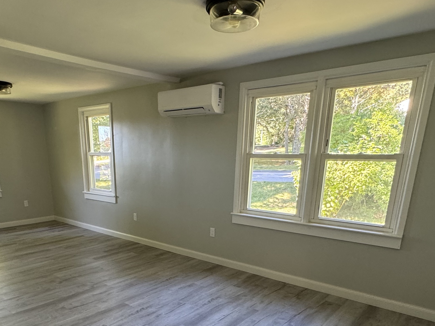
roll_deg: -0.7
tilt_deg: -17.3
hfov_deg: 64.9
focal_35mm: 27
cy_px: 256
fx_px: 339
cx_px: 181
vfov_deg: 48.7
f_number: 2.2
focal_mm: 2.22
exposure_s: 1/99
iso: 250
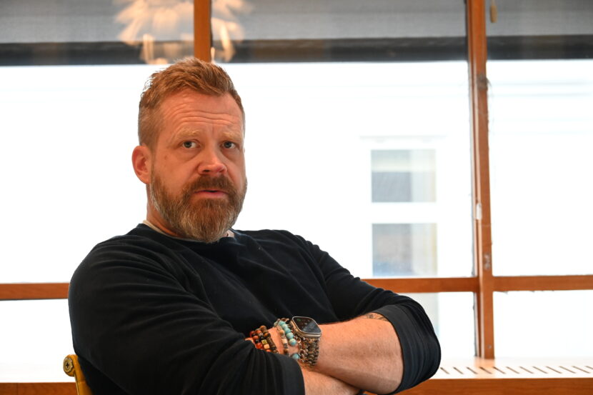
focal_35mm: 57
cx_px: 296
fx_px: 939
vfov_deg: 23.8
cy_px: 198
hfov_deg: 35.1
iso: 3200
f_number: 5.6
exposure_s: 1/125
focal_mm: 57
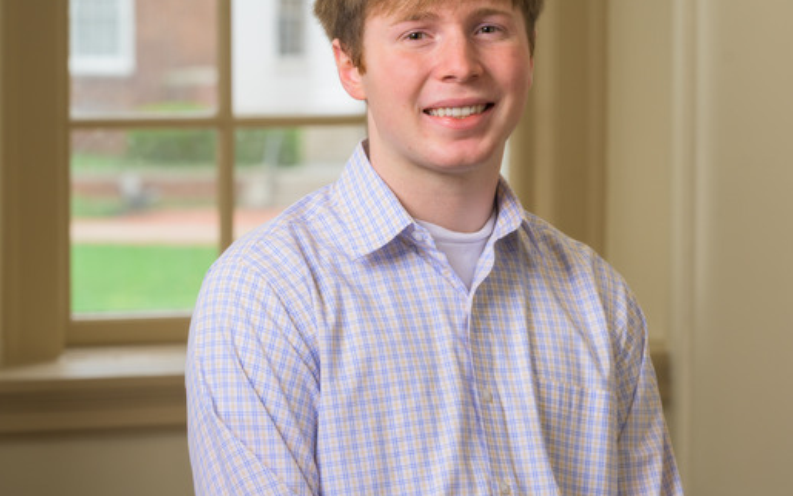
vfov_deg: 7.5
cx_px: 454
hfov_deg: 12.0
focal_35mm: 174
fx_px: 3761
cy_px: 207
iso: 200
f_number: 6.3
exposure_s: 1/80
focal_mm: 110
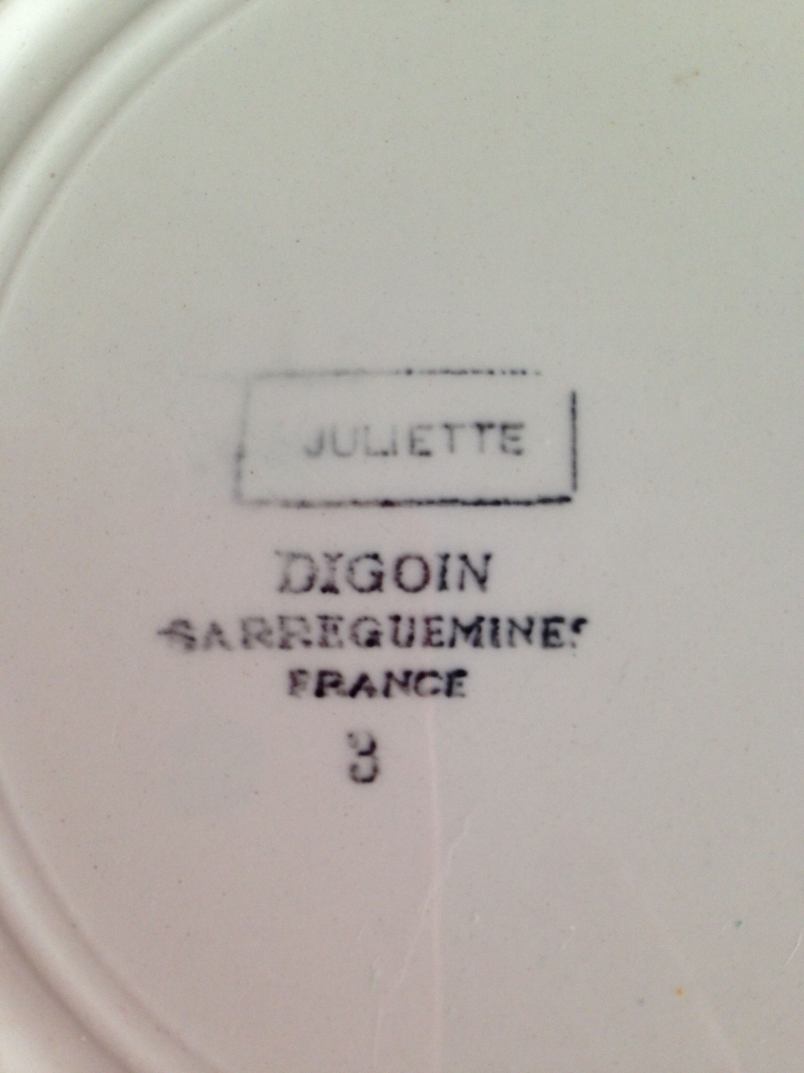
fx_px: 1022
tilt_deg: -76.5
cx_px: 402
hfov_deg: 42.9
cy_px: 536
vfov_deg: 55.4
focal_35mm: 33
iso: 80
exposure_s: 1/120
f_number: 2.4
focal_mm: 4.12
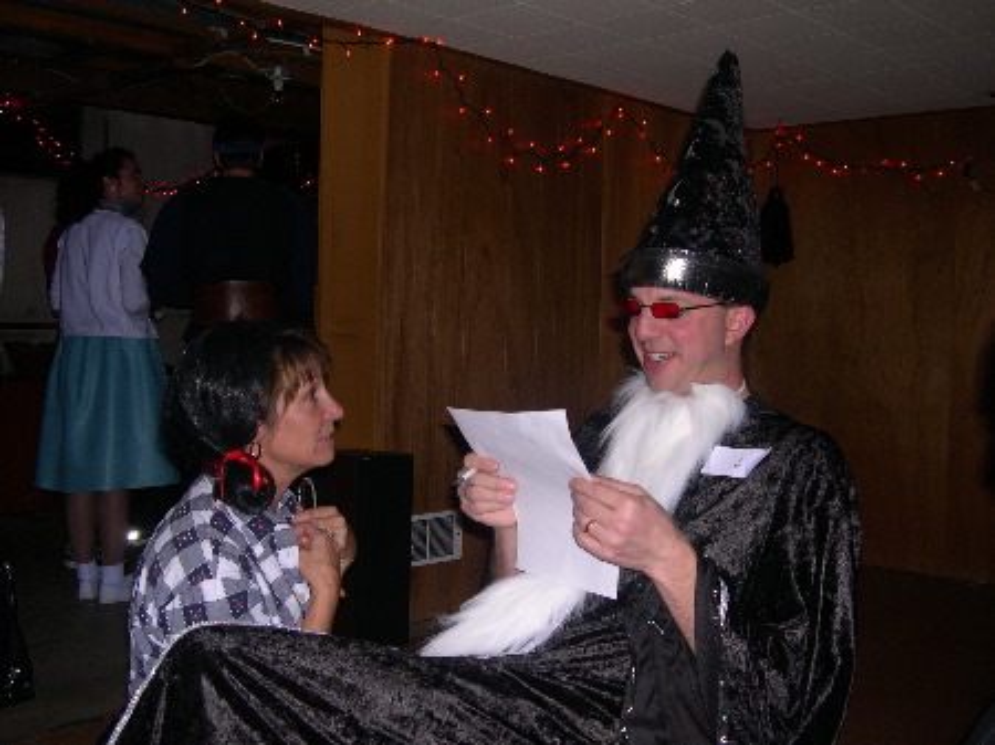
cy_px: 372
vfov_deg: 37.7
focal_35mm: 38
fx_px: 1092
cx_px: 498
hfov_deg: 49.0
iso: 100
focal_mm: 8
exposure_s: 1/60
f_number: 2.8
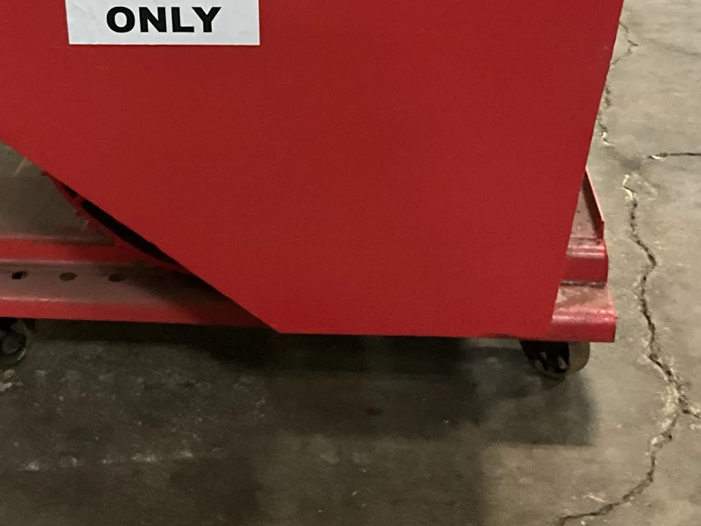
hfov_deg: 33.5
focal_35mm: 57
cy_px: 37
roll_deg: +4.7
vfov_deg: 24.8
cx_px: 227
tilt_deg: -23.3
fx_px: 1154
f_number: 1.8
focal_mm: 3
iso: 320
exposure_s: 1/30
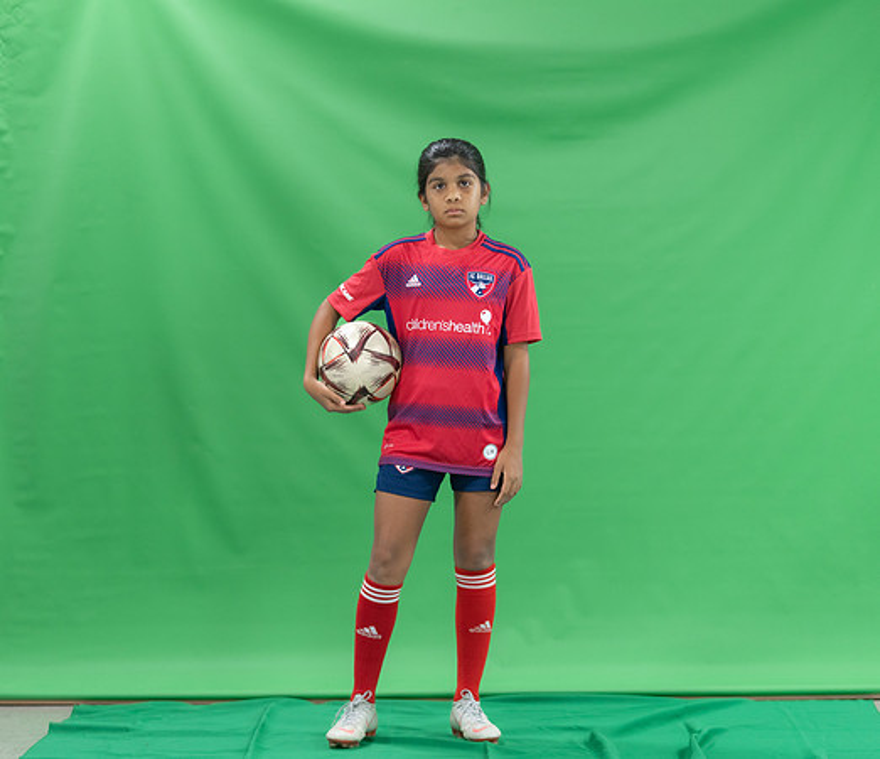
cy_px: 379
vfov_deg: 18.8
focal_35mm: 85
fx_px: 2296
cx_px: 452
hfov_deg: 21.7
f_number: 2.8
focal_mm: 70
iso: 1000
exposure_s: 1/250
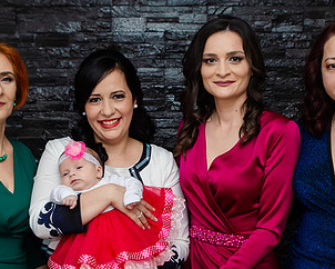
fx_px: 724
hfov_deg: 26.0
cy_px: 148
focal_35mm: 73
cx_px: 142
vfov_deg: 21.0
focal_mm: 29
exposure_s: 1/250
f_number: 3.5
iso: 500
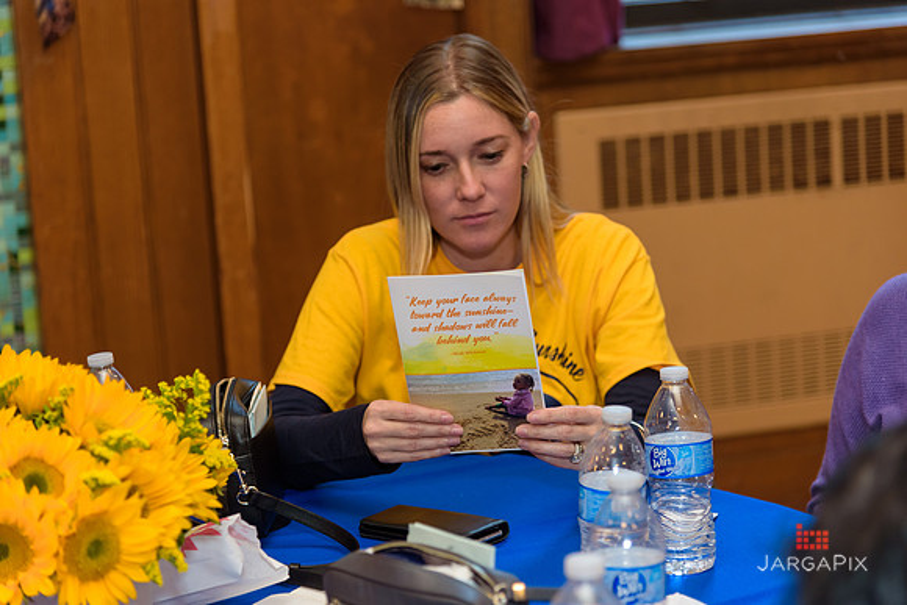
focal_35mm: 95
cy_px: 302
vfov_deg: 14.4
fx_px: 2394
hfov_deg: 21.5
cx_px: 454
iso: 1000
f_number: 4
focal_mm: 95
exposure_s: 1/125
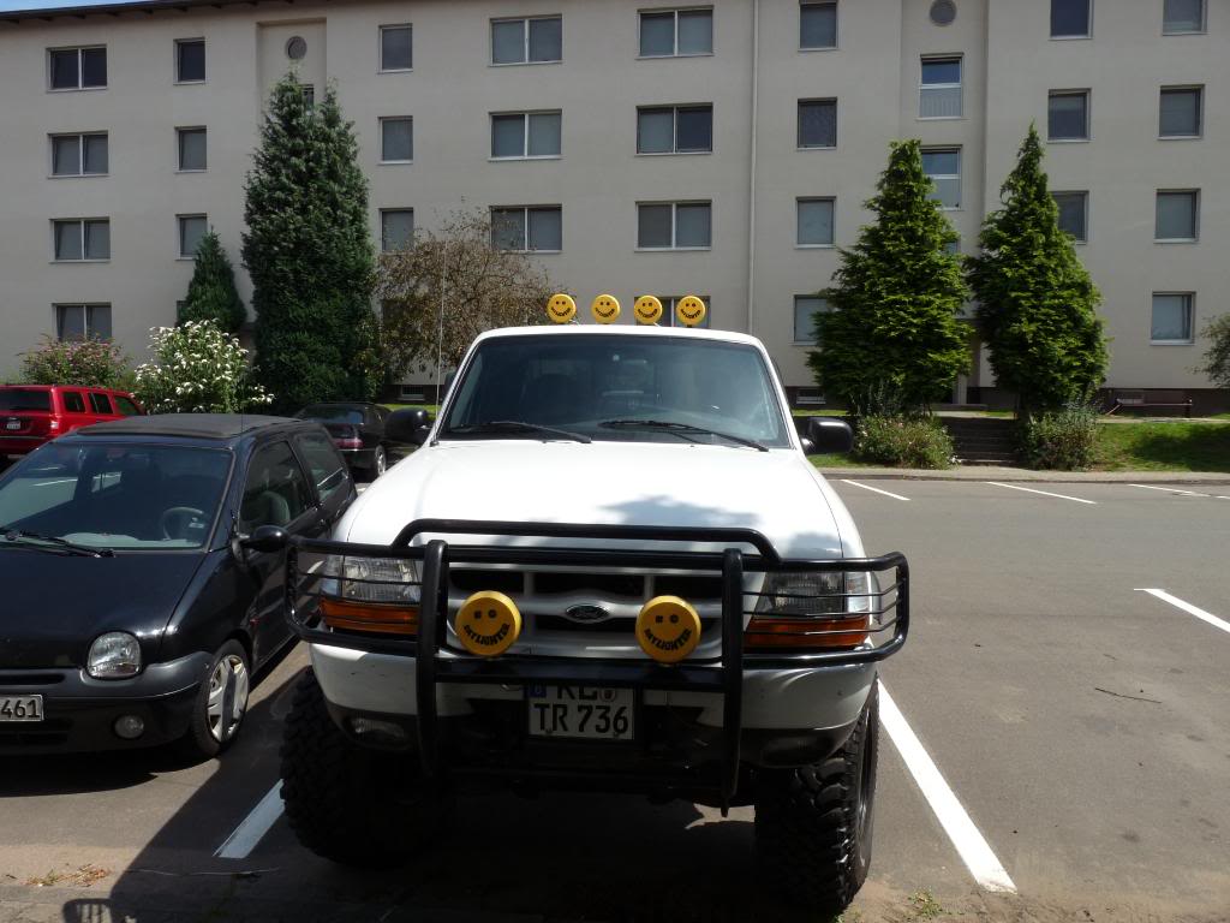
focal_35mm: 27
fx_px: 959
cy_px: 462
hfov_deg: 65.3
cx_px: 615
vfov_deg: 51.4
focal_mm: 4.8
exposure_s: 1/320
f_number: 5.6
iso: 100
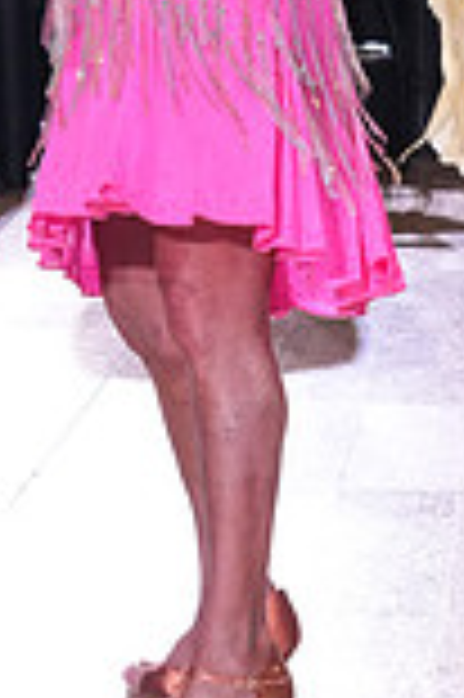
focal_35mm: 255
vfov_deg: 8.0
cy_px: -198
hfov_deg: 5.3
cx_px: -250
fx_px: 4941
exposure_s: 1/320
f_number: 7.1
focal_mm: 68
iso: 5000
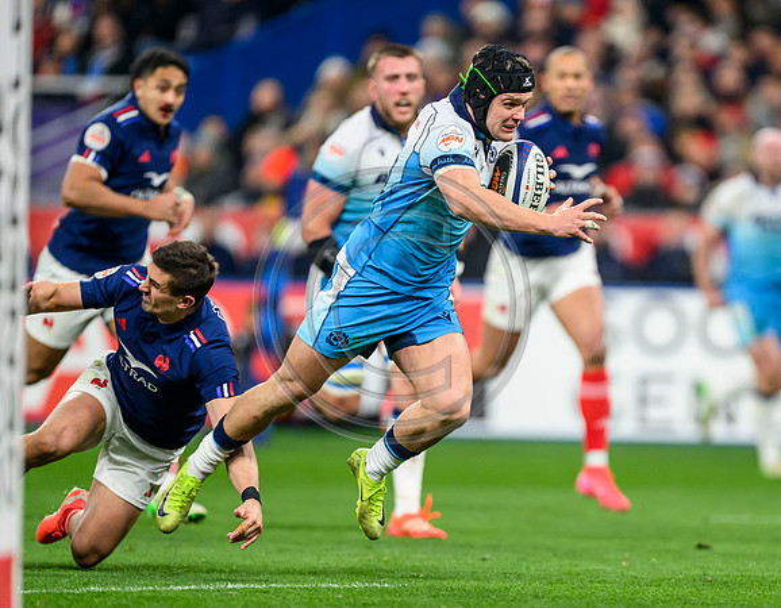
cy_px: 340
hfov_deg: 3.8
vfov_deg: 2.9
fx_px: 11822
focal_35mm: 517
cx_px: 525
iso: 3200
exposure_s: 1/2500
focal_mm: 400
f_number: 2.8
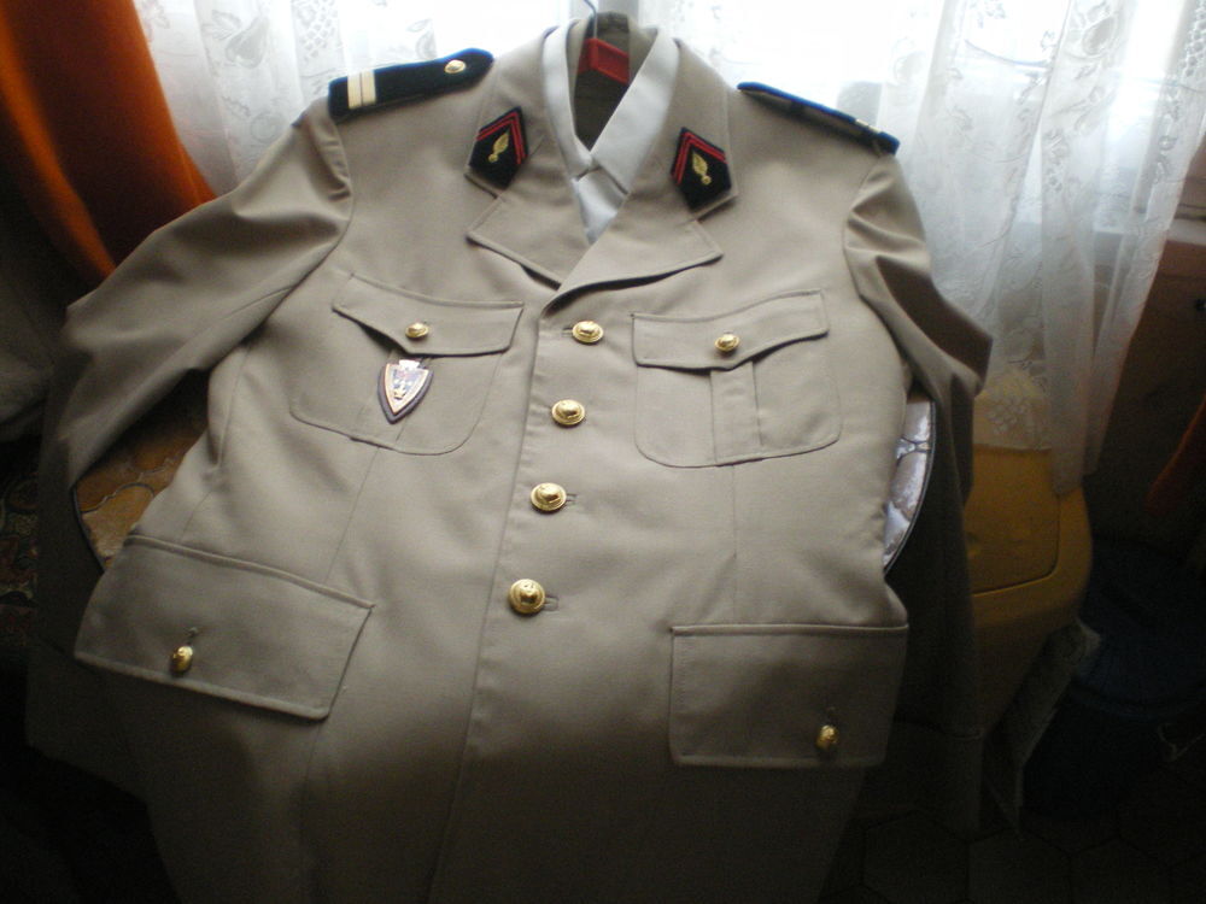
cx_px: 603
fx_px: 1324
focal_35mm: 38
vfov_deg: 37.7
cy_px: 452
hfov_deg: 49.0
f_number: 3.1
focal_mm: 6.3
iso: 400
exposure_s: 1/50
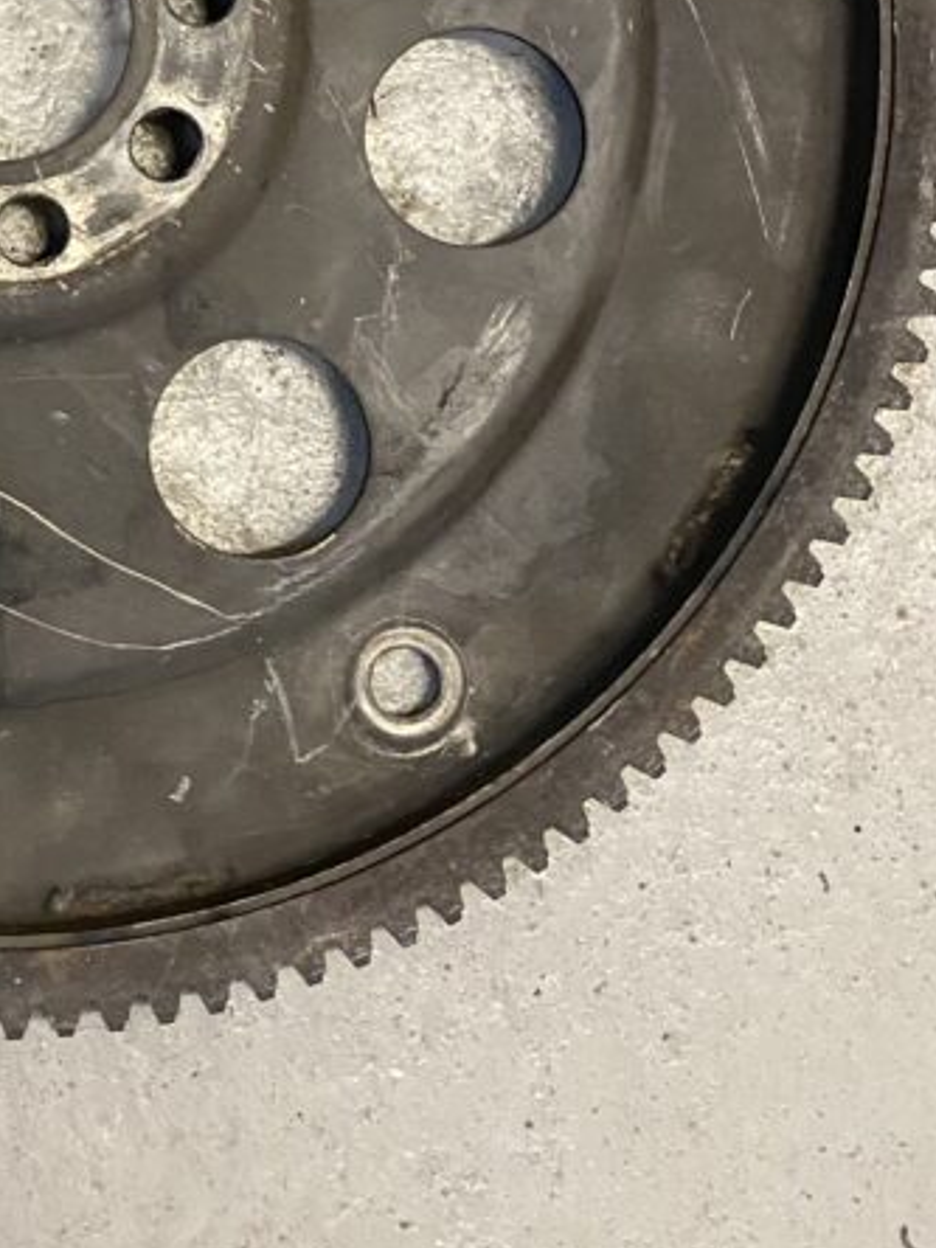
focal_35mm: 60
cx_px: -96
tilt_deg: -86.7
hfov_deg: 23.0
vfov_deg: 31.3
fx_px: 2163
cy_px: 228
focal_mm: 4.25
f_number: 1.8
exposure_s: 1/50
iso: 500
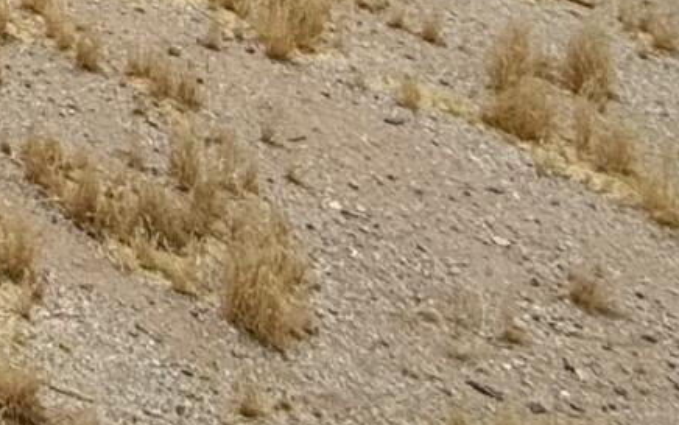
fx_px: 1888
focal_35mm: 102
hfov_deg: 13.9
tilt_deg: -2.5
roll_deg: -1.5
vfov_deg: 10.0
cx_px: -969
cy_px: -805
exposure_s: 1/6173
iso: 64
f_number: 2.2
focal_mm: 2.22
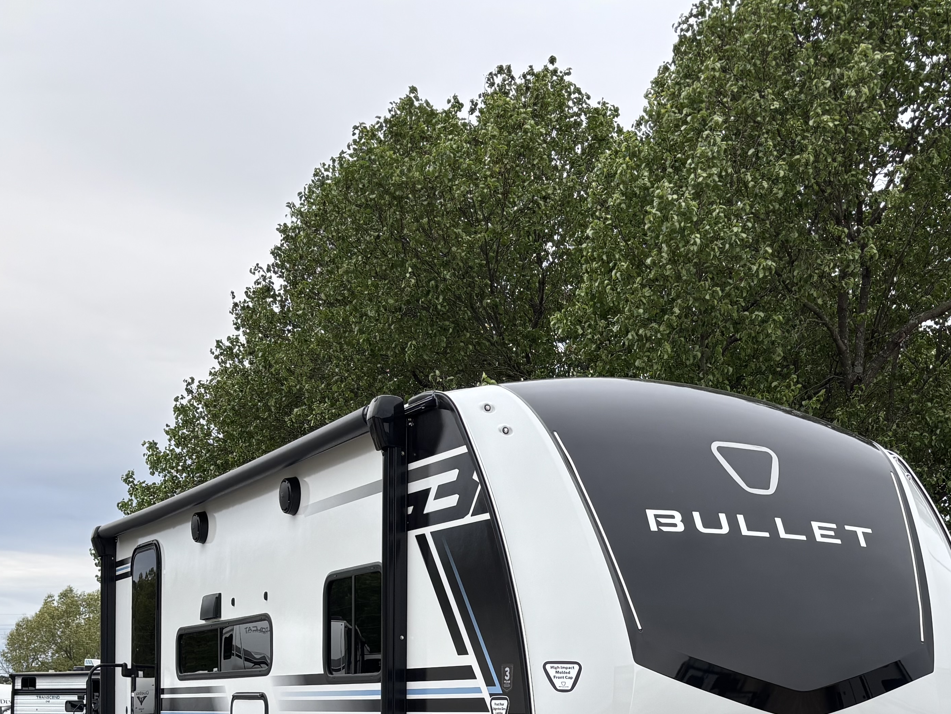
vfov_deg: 26.2
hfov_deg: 35.9
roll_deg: -1.4
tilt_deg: +0.8
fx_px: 1456
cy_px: 702
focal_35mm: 53
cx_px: 603
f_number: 1.6
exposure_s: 1/707
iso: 50
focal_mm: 5.96
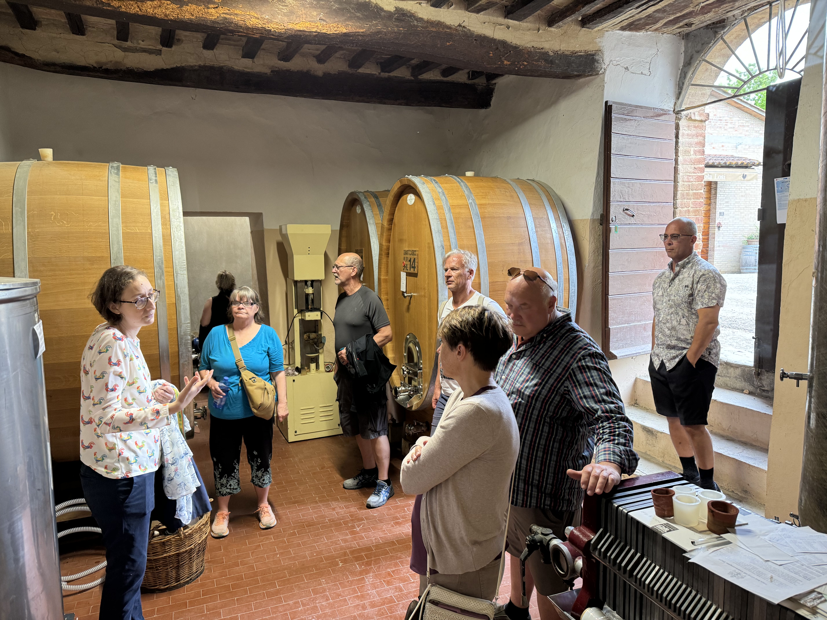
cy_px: 310
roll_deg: +0.6
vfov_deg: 56.8
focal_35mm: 24
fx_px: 573
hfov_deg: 71.6
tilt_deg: -7.1
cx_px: 414
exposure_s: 1/50
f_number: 1.78
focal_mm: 6.76
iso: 200
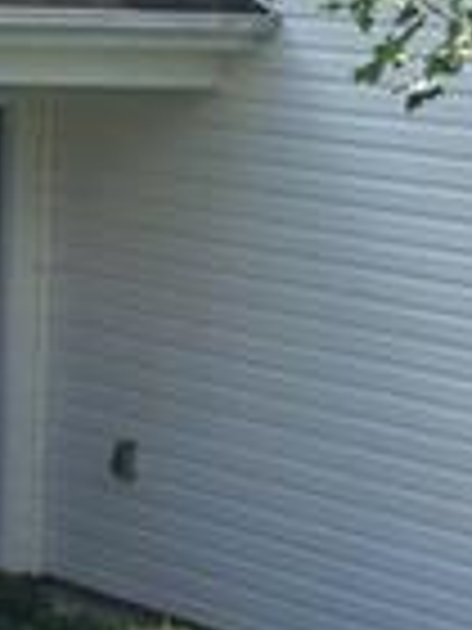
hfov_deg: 9.3
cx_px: 211
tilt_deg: -10.4
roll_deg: -2.5
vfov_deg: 12.3
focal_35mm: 159
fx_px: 2891
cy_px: 567
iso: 32
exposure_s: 1/1099
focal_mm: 4.15
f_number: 2.2
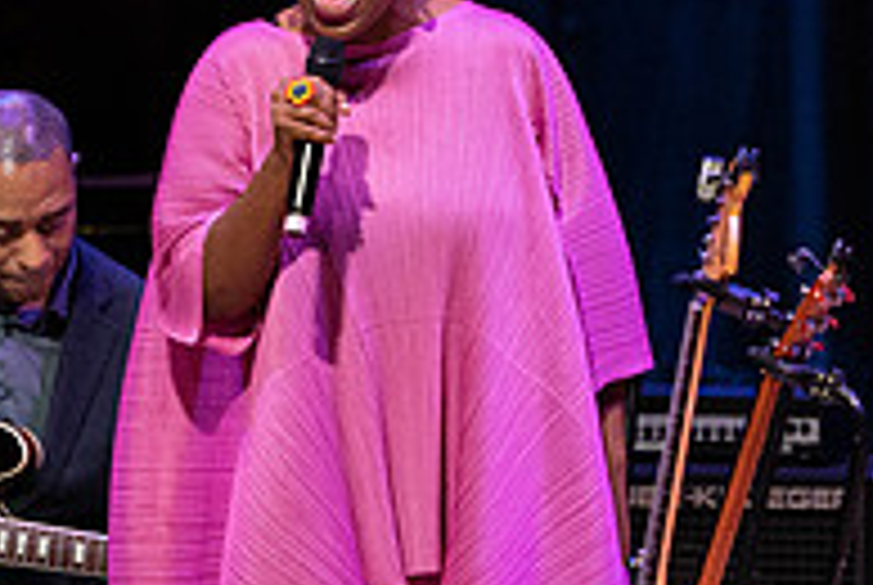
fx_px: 23947
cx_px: 518
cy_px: 439
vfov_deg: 1.4
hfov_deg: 2.1
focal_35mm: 986
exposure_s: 1/320
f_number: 9
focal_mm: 330
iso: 4000
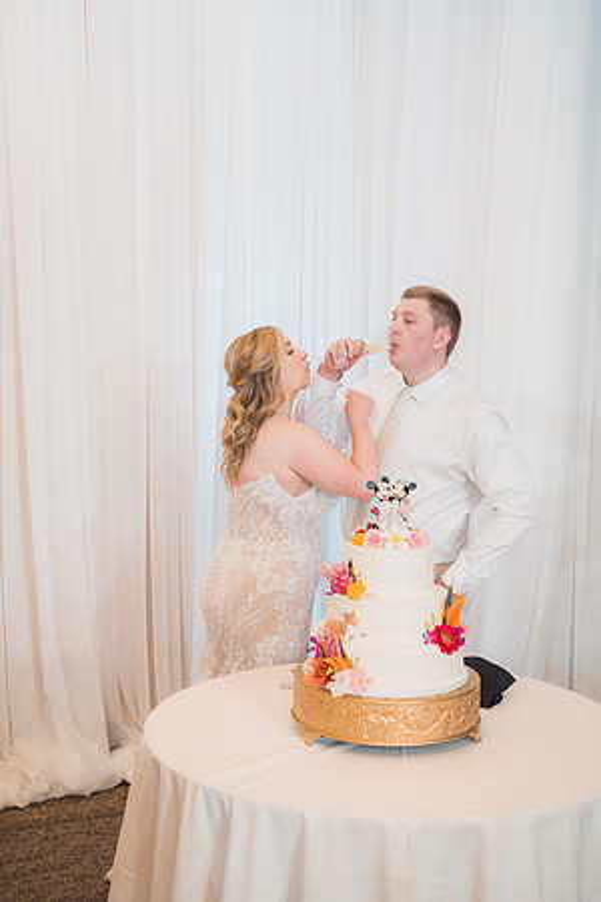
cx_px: 300
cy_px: 451
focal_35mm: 50
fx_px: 1252
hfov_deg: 27.0
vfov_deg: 39.6
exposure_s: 1/250
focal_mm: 50
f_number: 2.8
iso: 800
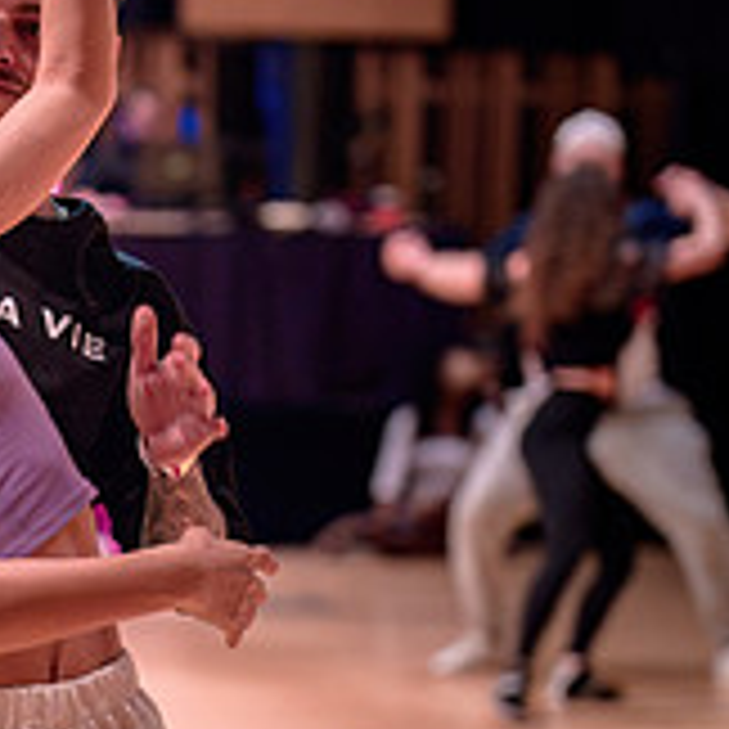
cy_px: 547
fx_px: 3788
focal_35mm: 159
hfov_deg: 10.7
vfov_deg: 11.0
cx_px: -212
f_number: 1.4
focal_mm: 50
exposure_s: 1/250
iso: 1250
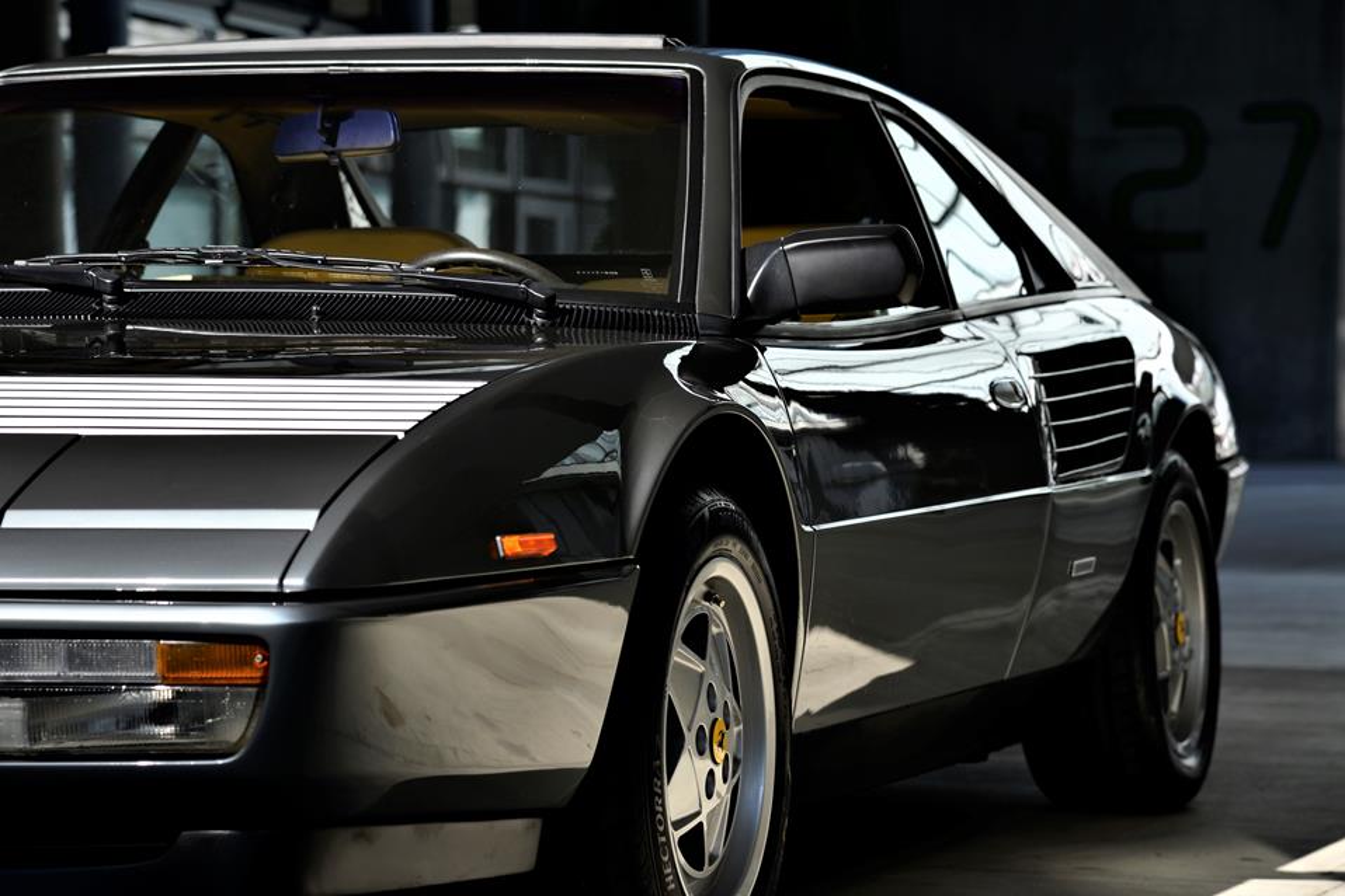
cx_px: 672
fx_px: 4484
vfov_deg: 11.4
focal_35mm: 120
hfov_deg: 17.1
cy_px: 448
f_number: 6.3
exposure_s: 1/200
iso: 100
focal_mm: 120
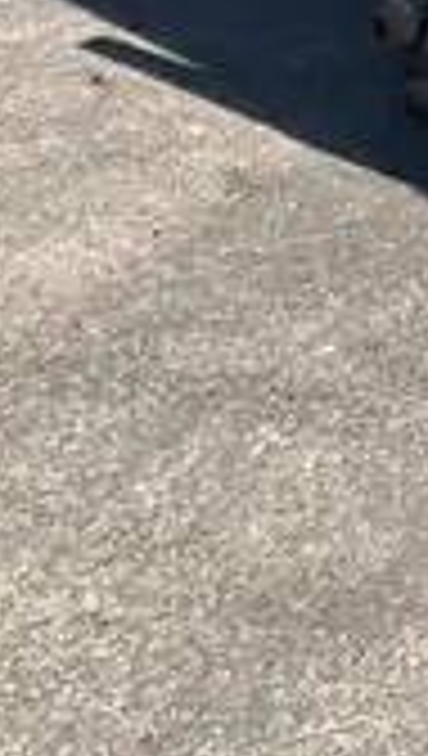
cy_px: -560
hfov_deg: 8.0
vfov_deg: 14.4
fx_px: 2673
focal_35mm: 133
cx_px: 1212
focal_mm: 3.99
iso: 32
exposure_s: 1/2208
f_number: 1.8
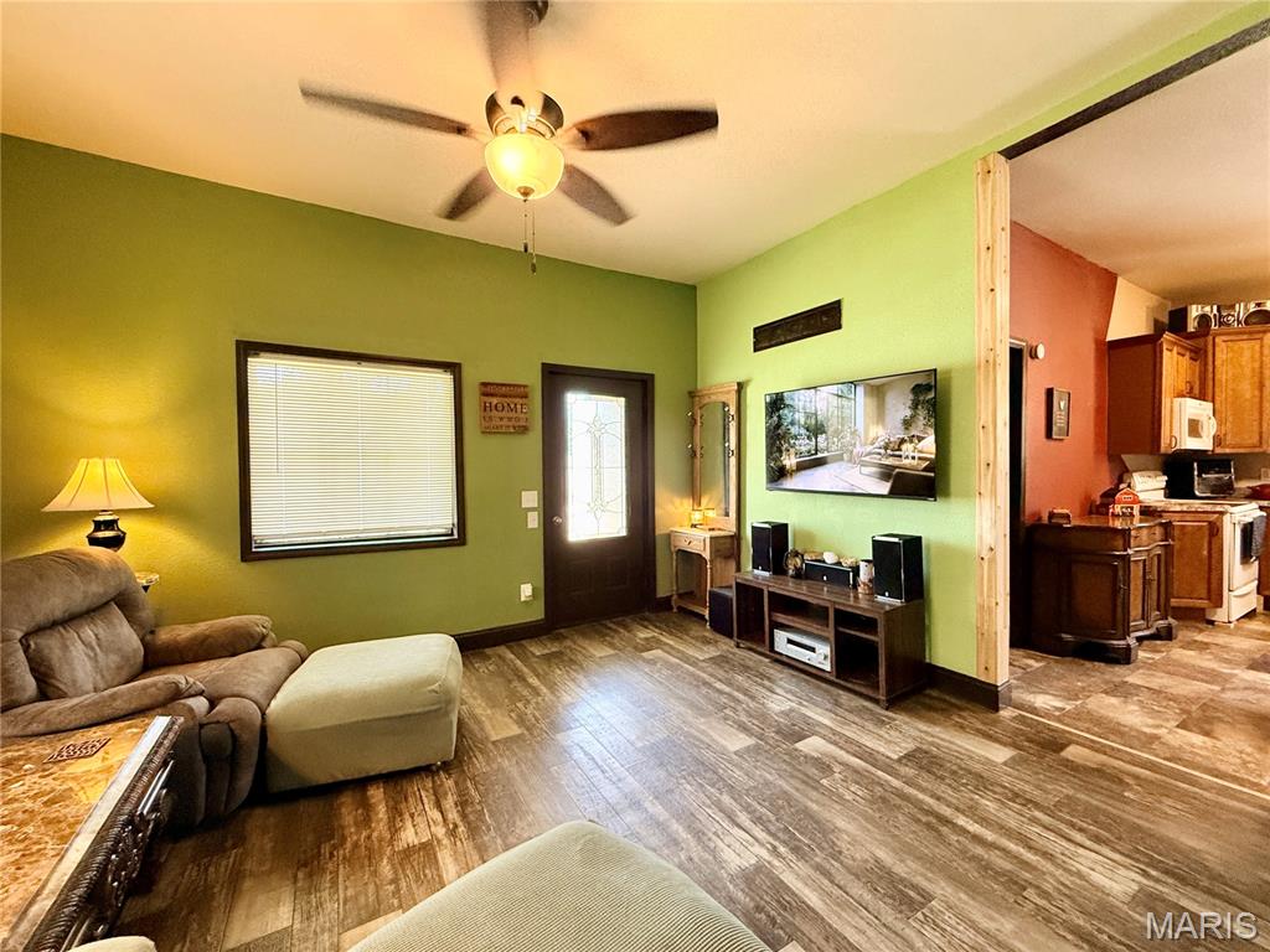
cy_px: 476
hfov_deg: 102.1
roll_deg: +0.3
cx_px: 635
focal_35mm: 14
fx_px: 514
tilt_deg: -1.1
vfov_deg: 85.7
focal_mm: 2.22
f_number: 2.2
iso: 400
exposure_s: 1/60
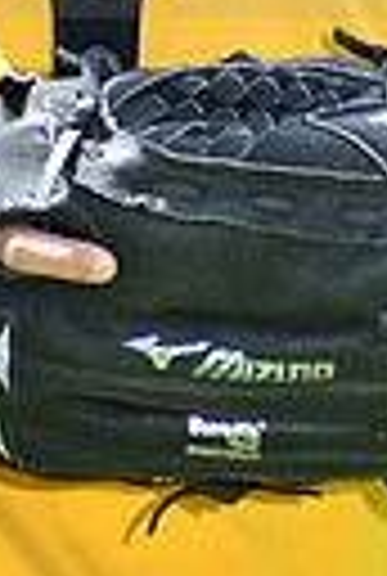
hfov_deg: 1.5
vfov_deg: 2.3
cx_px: 52
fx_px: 14482
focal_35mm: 903
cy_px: -126
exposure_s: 1/200
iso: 200
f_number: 8
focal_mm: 200
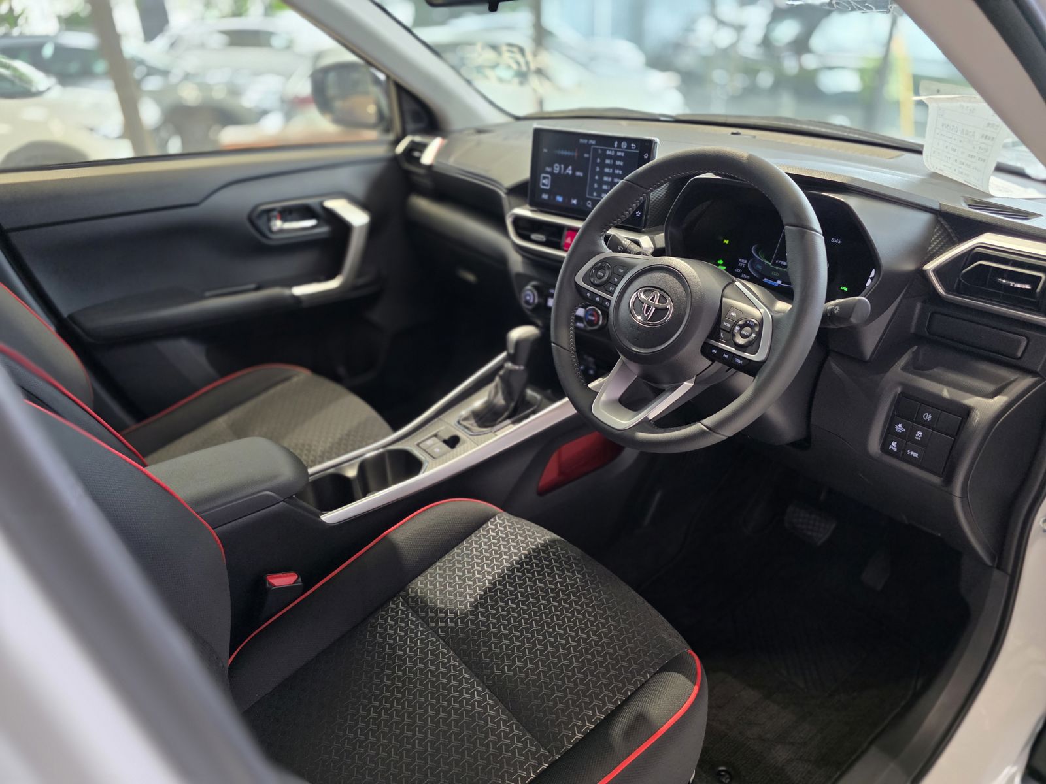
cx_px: 523
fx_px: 695
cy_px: 392
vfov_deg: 58.9
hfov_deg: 73.9
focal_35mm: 23
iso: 800
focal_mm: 6.3
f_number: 1.7
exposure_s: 1/100
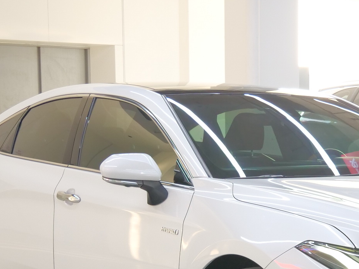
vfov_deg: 14.3
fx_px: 1058
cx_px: 309
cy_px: 255
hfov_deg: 19.0
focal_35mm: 102
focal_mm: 18
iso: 800
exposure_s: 1/20
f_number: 3.9
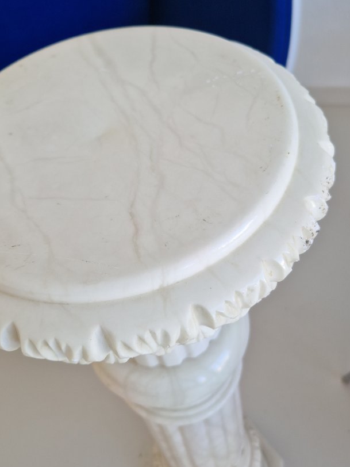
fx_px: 458
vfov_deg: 53.9
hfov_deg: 41.8
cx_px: 167
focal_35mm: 34
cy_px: 241
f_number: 1.8
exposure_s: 1/50
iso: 50
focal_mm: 5.4
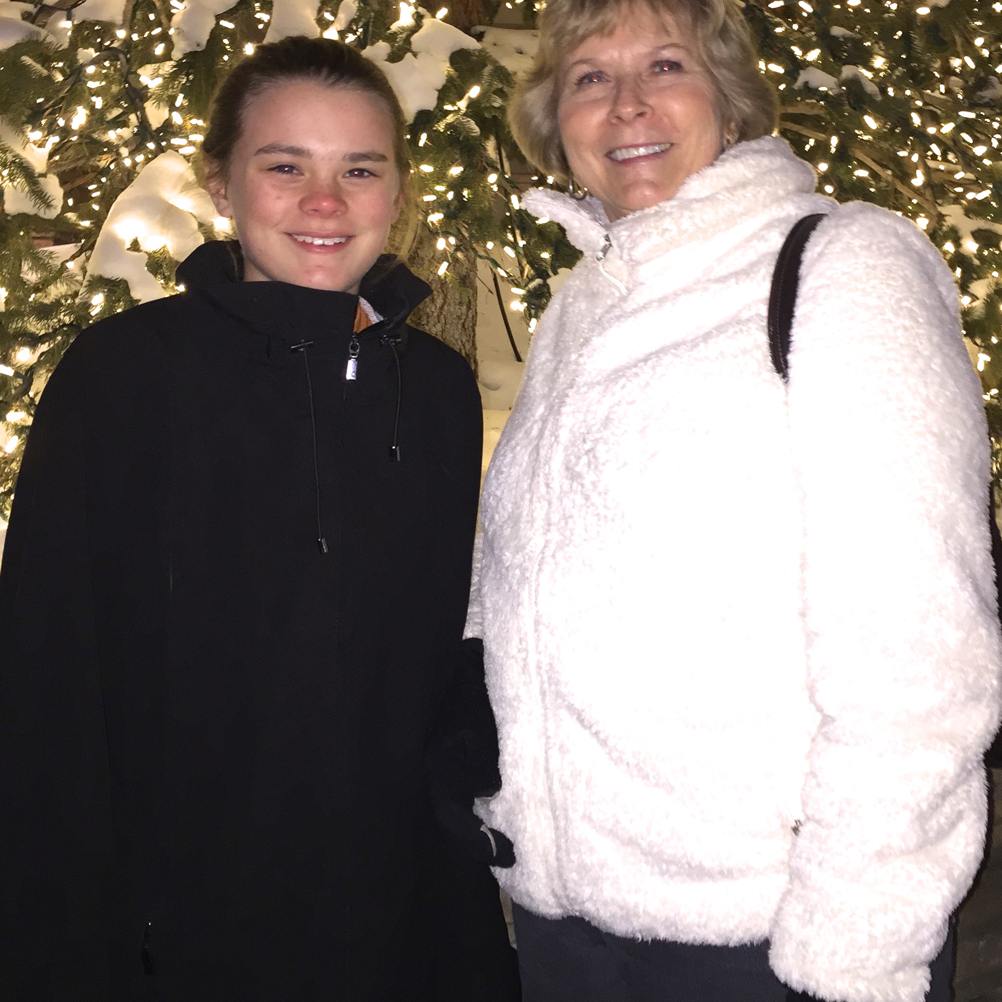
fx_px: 1310
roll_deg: -0.7
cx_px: 566
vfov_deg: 41.3
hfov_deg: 41.8
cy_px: 334
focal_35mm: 40
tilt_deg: -1.1
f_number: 2.2
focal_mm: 4.15
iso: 80
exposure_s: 1/16
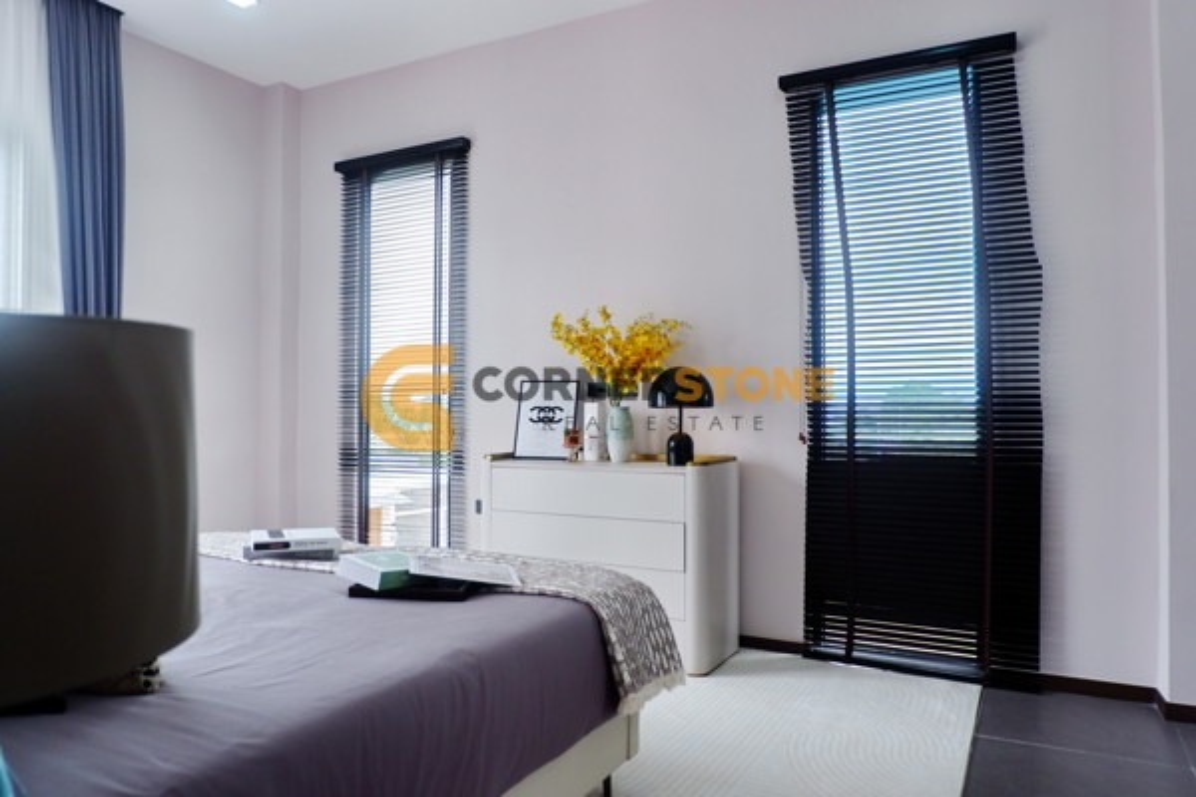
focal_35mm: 24
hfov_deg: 73.7
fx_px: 797
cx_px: 598
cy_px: 398
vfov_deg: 53.1
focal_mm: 16
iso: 200
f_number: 3.5
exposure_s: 1/150
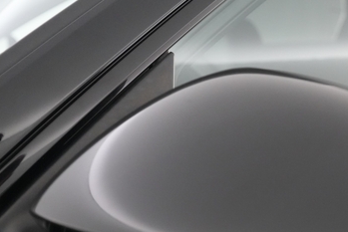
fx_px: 425
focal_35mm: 44
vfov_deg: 29.6
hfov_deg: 43.2
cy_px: 196
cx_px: 258
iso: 6400
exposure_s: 1/160
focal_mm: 24
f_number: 2.8
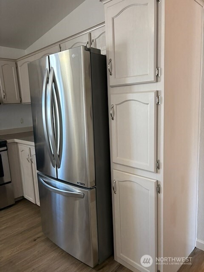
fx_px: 204
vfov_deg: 67.3
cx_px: 102
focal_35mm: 26
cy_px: 136
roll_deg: +3.1
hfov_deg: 53.1
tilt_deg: -8.9
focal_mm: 5.96
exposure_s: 1/60
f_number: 1.6
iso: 160
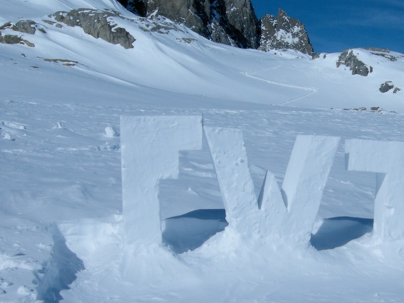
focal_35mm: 59
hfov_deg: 32.0
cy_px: 204
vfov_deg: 24.7
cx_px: 312
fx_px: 688
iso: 64
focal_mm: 7.5
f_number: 7.6
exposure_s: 1/1016
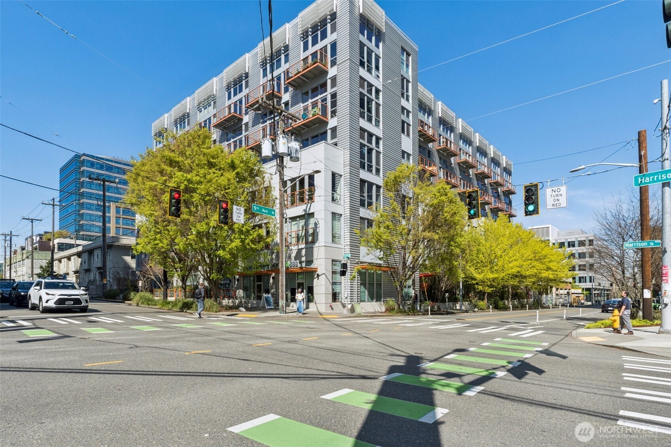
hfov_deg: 85.4
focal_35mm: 20
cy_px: 224
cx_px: 336
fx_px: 363
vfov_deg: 63.2
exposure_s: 1/250
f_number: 10
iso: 250
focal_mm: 13
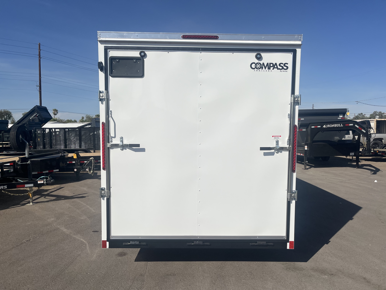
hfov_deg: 67.3
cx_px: 193
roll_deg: +0.3
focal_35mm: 26
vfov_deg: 53.1
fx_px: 290
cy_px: 145
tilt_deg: -2.7
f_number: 1.6
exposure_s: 1/10870
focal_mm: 5.1
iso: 50
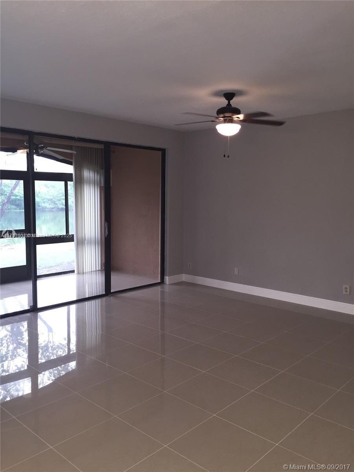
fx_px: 395
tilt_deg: -4.9
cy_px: 236
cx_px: 177
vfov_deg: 61.7
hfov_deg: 48.2
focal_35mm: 29
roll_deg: -0.2
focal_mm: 4.15
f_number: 2.2
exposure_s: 1/30
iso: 64
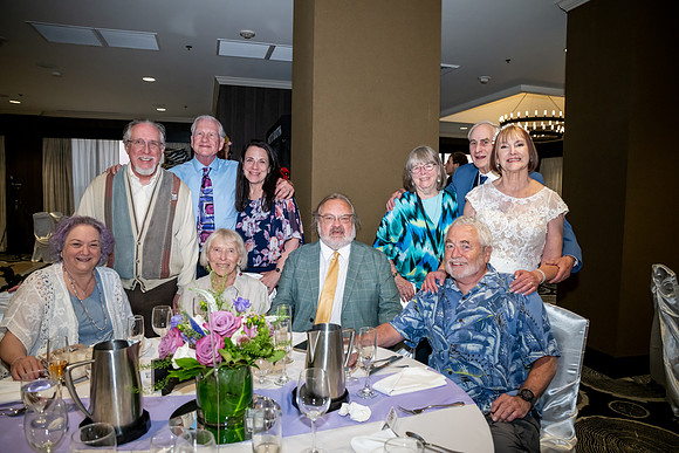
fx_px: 453
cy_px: 226
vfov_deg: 53.2
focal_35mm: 24
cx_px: 340
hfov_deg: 73.7
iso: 2500
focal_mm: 24
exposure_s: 1/320
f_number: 4
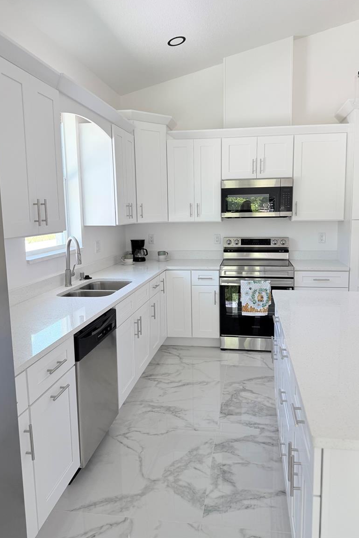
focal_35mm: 26
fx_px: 389
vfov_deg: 69.4
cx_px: 199
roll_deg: +0.5
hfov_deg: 49.5
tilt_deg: -7.1
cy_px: 259
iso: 100
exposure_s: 1/150
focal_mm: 6.76
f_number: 1.78
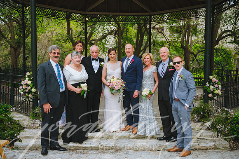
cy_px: 80
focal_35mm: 36
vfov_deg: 36.8
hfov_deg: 53.2
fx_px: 239
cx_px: 120
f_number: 2.8
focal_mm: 36
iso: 400
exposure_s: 1/2000
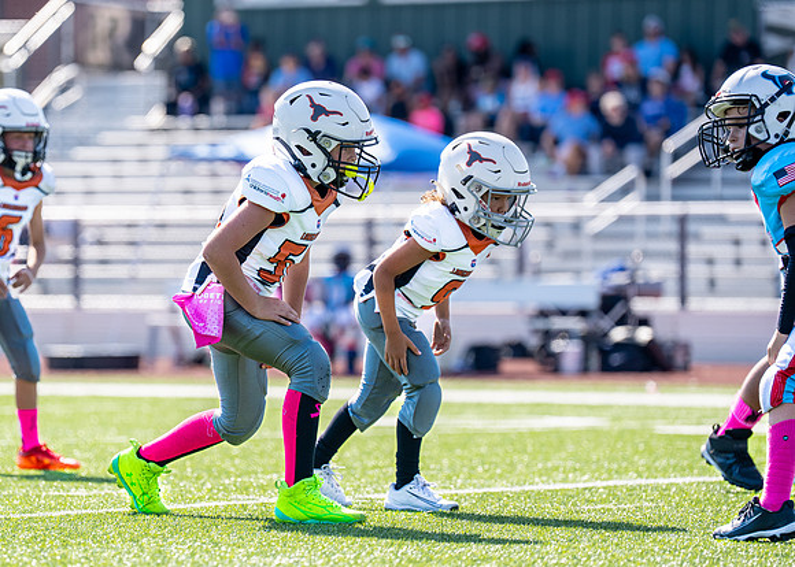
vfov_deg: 6.3
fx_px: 5179
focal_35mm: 229
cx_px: 299
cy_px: 278
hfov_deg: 8.8
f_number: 2.8
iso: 100
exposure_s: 1/1600
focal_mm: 156
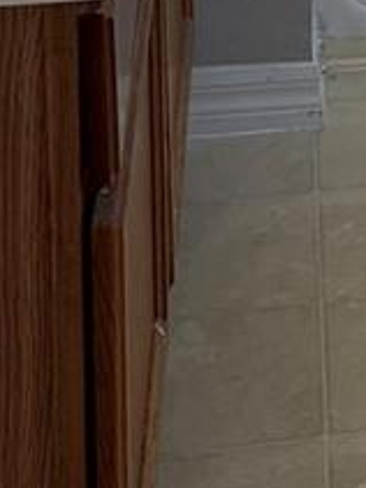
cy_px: -479
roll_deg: -3.7
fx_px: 2089
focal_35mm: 148
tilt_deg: -11.7
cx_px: 846
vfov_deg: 11.9
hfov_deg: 9.1
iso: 125
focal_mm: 5.96
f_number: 1.6
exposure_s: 1/120
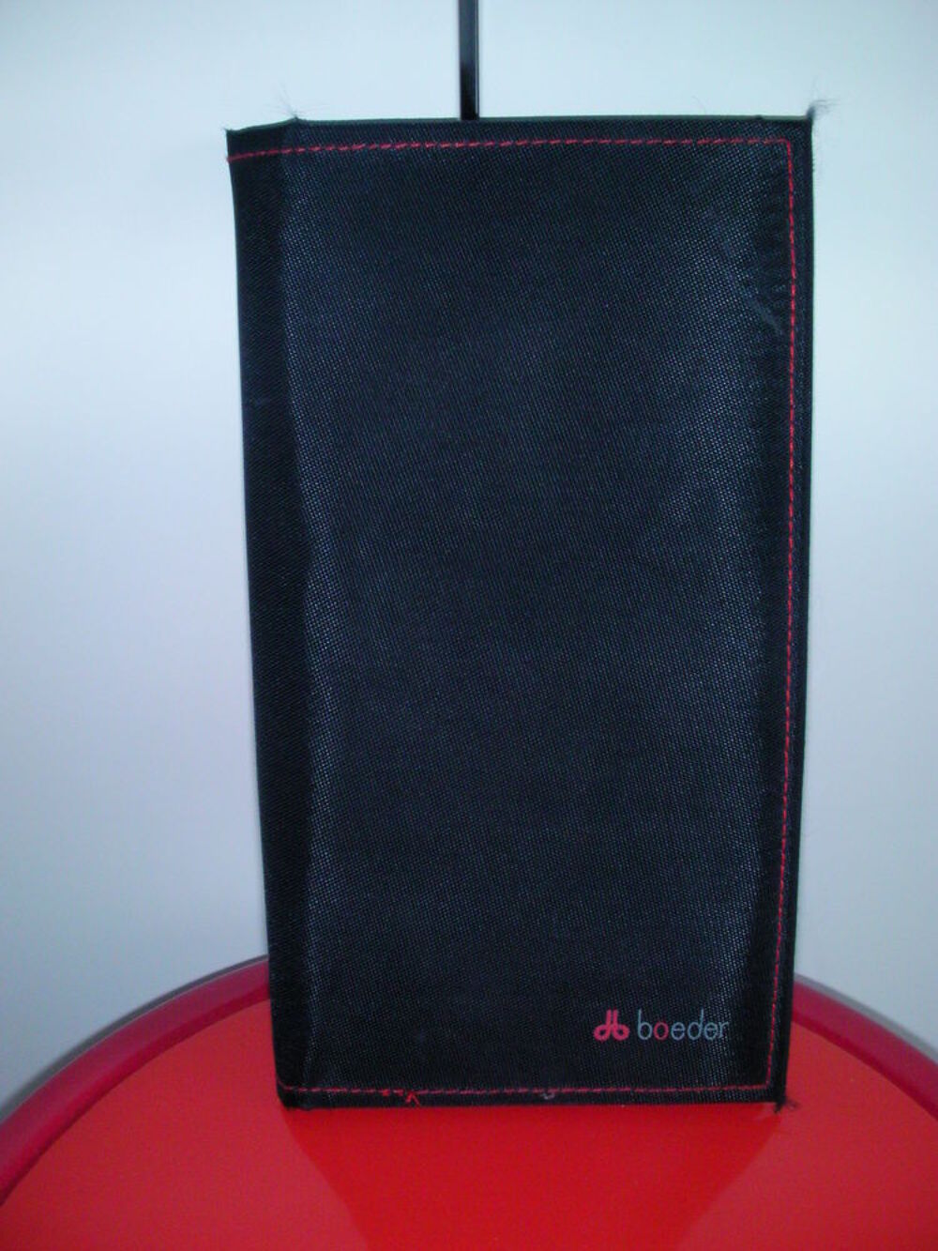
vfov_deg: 49.0
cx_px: 469
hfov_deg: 37.7
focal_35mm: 38
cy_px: 626
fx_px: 1373
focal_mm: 6.3
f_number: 5.6
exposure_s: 1/30
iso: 200
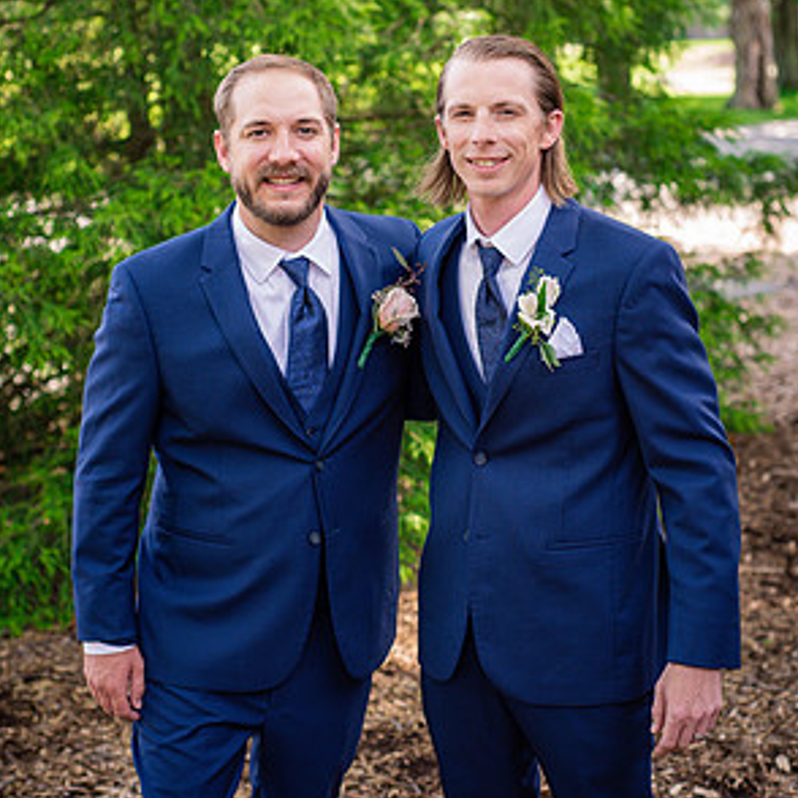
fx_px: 1695
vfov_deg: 26.5
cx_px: 399
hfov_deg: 26.5
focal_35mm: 65
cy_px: 356
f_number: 3.2
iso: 400
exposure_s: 1/320
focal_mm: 50
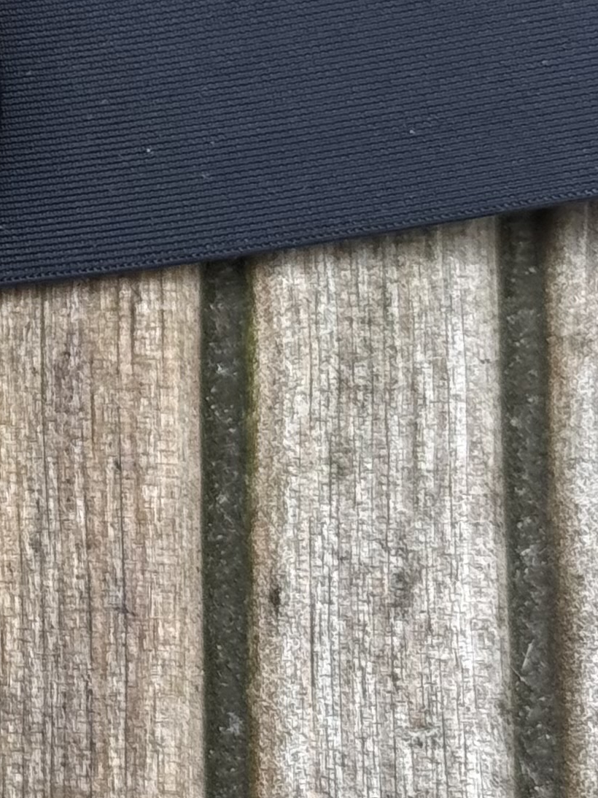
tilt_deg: -71.0
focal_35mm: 177
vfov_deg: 11.1
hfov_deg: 8.0
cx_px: -590
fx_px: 4076
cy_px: 84
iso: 64
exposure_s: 1/252
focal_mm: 6.76
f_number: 1.78
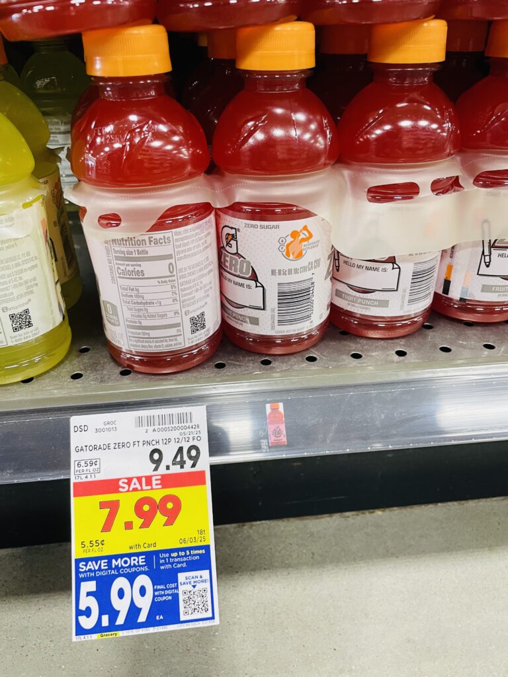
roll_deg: +2.2
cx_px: 254
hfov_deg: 53.1
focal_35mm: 26
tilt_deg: -34.0
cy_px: 338
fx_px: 509
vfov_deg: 67.3
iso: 160
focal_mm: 4.2
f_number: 1.6
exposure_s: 1/60
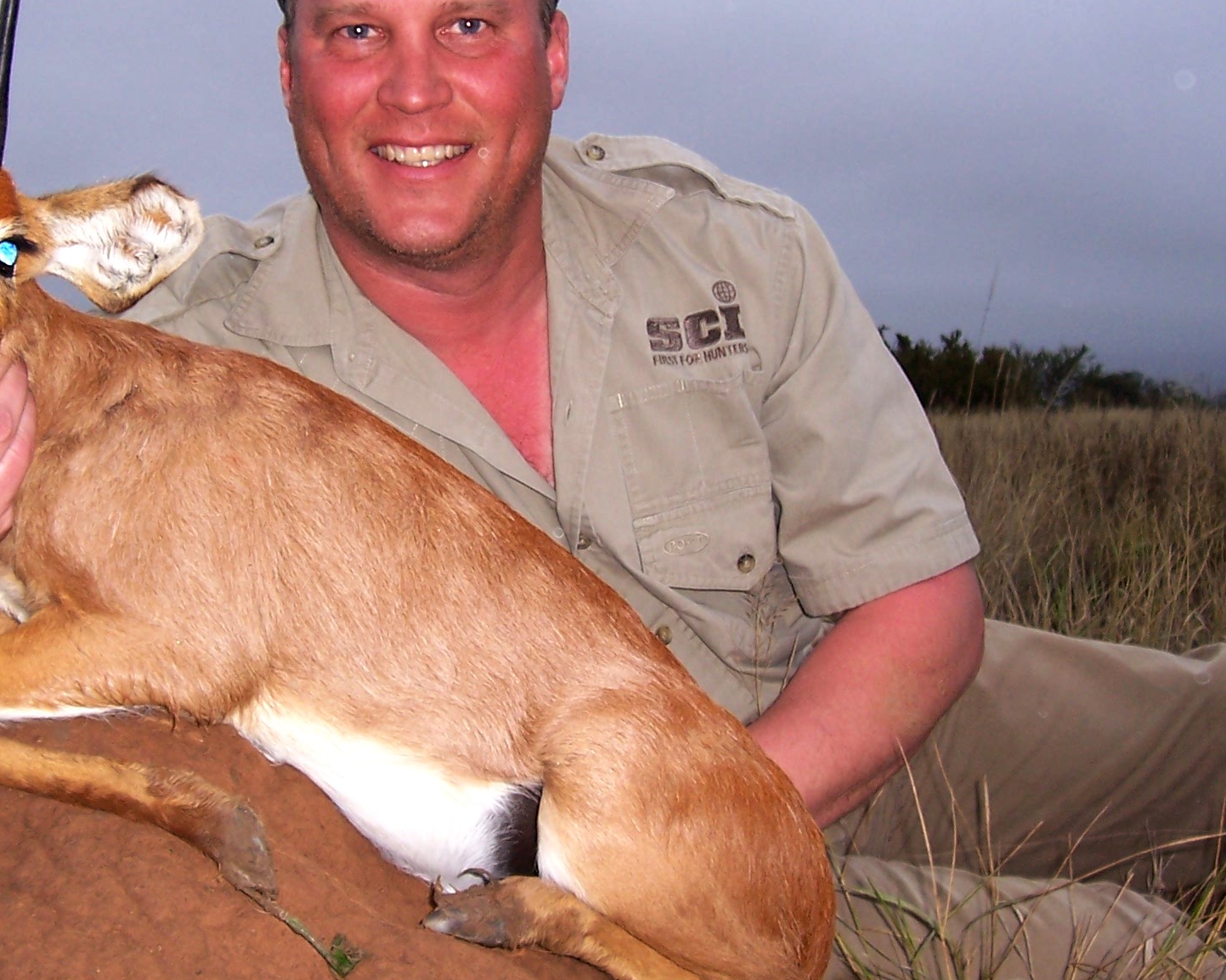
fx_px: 1923
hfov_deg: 35.3
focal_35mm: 53
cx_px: 494
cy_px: 343
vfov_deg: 28.5
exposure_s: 1/60
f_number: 2.7
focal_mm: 5.6
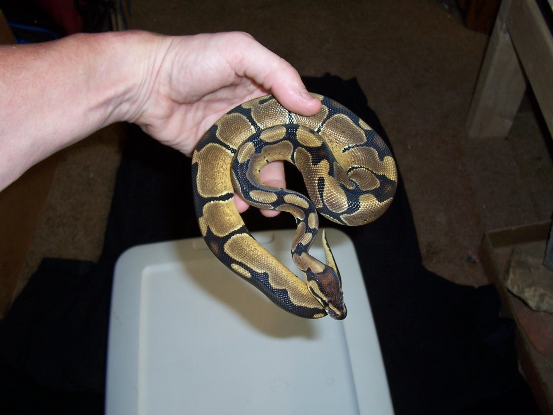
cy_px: 190
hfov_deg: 50.1
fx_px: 591
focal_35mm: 37
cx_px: 299
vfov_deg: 38.6
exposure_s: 1/60
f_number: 2.7
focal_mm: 5.6
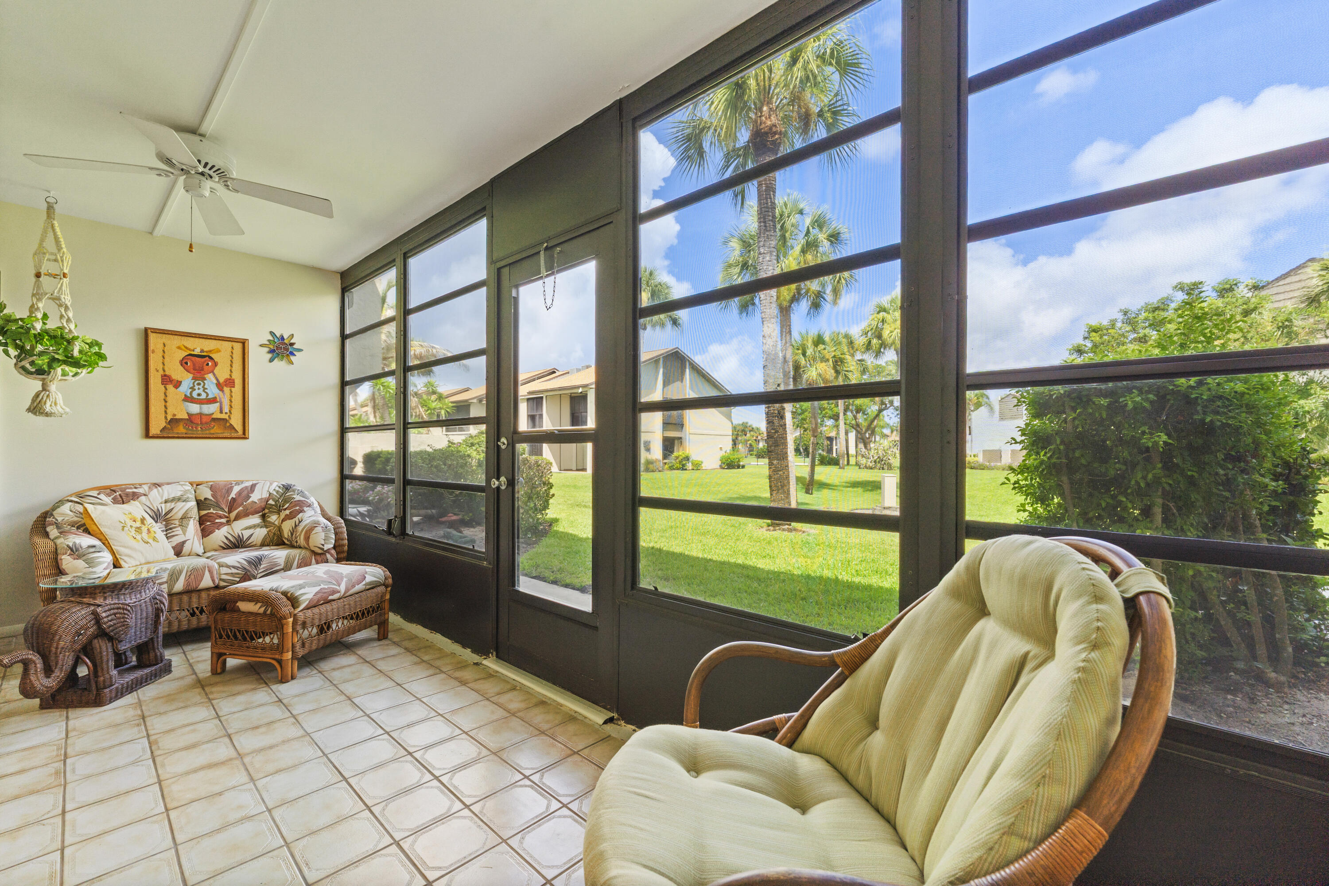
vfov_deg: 81.2
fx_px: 517
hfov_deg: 104.3
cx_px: 664
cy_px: 443
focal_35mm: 14
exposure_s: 1/8
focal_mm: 14
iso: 320
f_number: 9
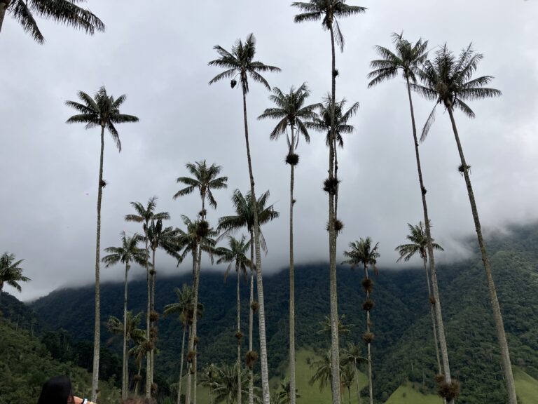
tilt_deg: +16.8
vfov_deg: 49.7
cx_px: 269
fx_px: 435
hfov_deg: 63.4
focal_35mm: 28
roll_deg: +0.9
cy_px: 202
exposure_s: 1/4049
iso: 32
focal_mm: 3.99
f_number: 1.8
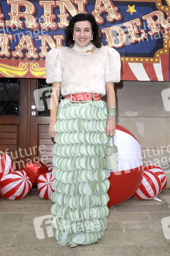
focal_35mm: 48
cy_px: 128
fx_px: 341
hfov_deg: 28.0
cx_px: 85
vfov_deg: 41.1
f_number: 13
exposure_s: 1/250
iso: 640
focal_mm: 48
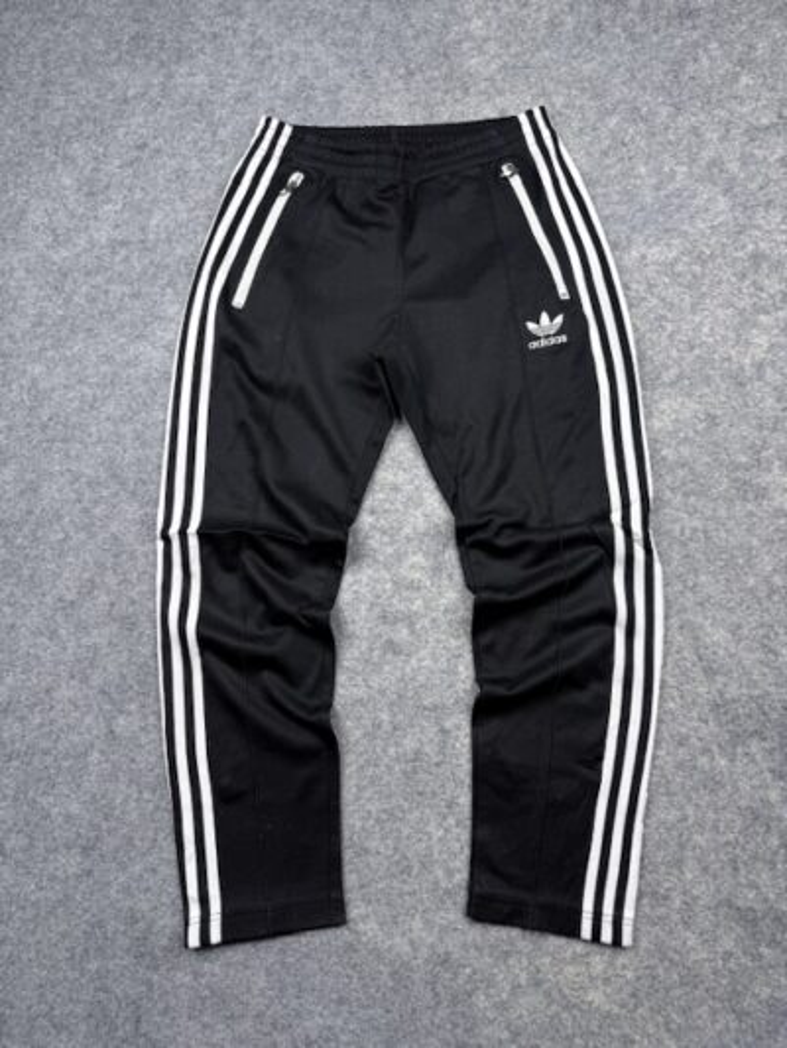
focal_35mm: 24
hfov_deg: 56.8
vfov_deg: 71.6
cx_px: 394
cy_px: 524
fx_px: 727
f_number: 1.78
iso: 50
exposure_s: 1/100
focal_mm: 6.76
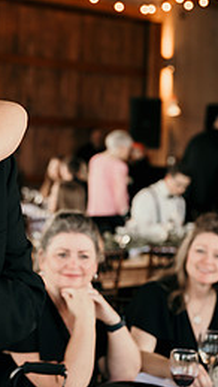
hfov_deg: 13.2
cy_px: 139
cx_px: 15
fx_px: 934
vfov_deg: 23.3
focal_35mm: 91
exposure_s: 1/200
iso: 500
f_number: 3.2
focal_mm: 50
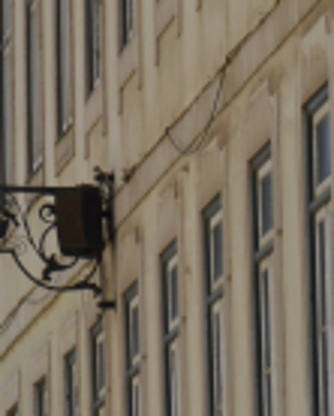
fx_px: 7509
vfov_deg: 3.2
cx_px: -686
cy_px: 244
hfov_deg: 2.5
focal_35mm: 610
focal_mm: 75
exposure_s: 1/250
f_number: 8
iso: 100
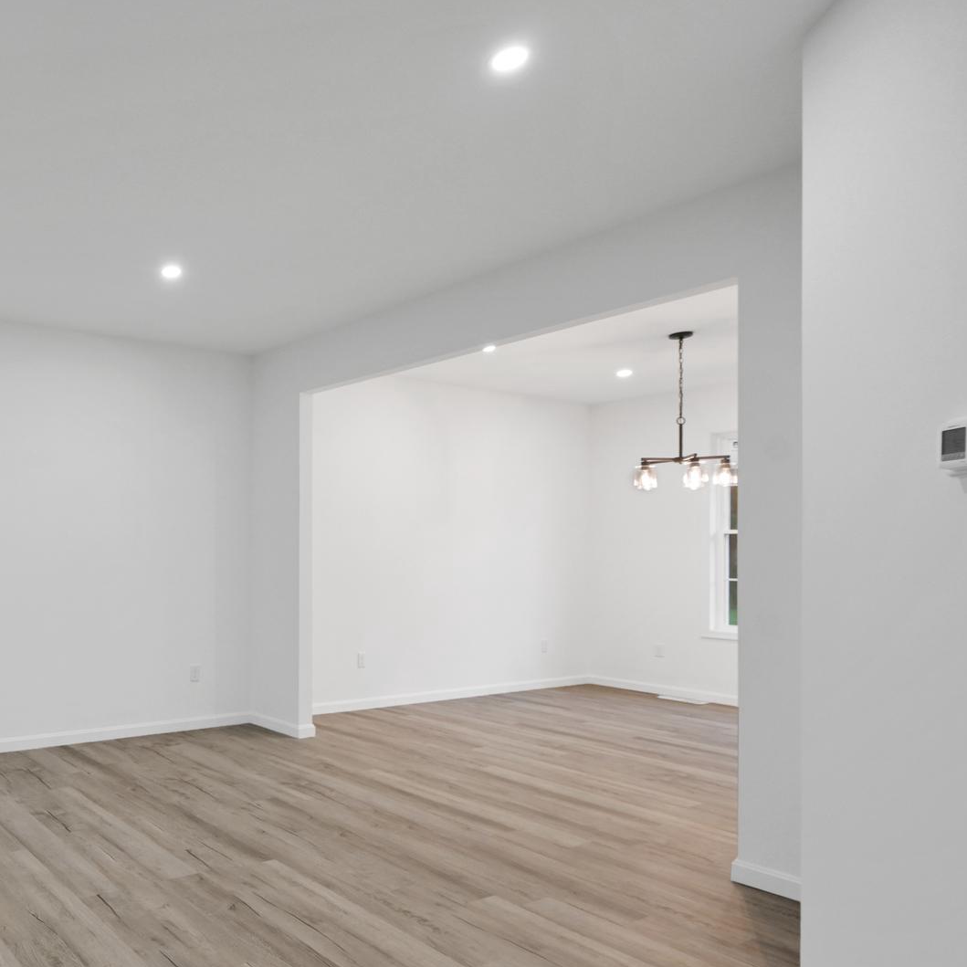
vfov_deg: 66.7
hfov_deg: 56.6
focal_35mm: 23
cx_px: 73
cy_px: 575
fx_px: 727
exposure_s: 1/25
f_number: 5
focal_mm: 14
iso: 200
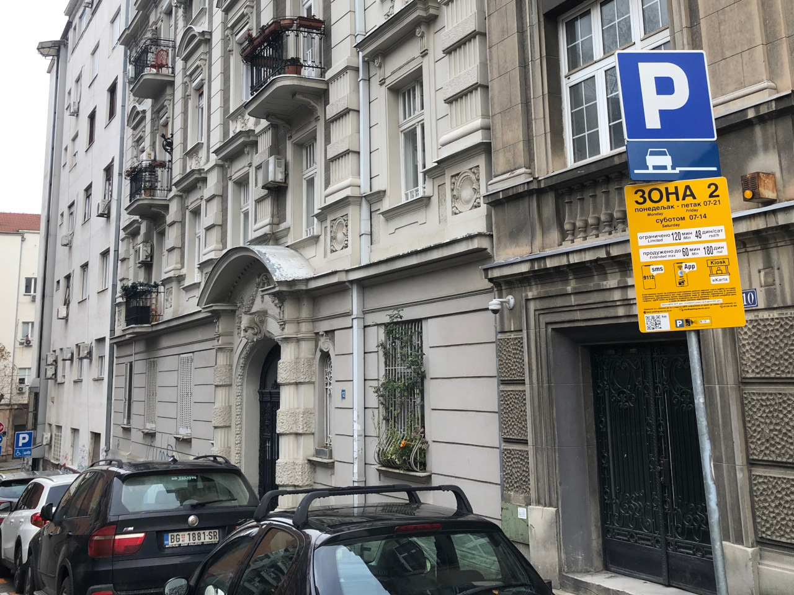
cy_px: 298
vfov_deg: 49.7
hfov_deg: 63.4
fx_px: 642
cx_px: 397
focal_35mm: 28
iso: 20
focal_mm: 3.99
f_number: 1.8
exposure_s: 1/104
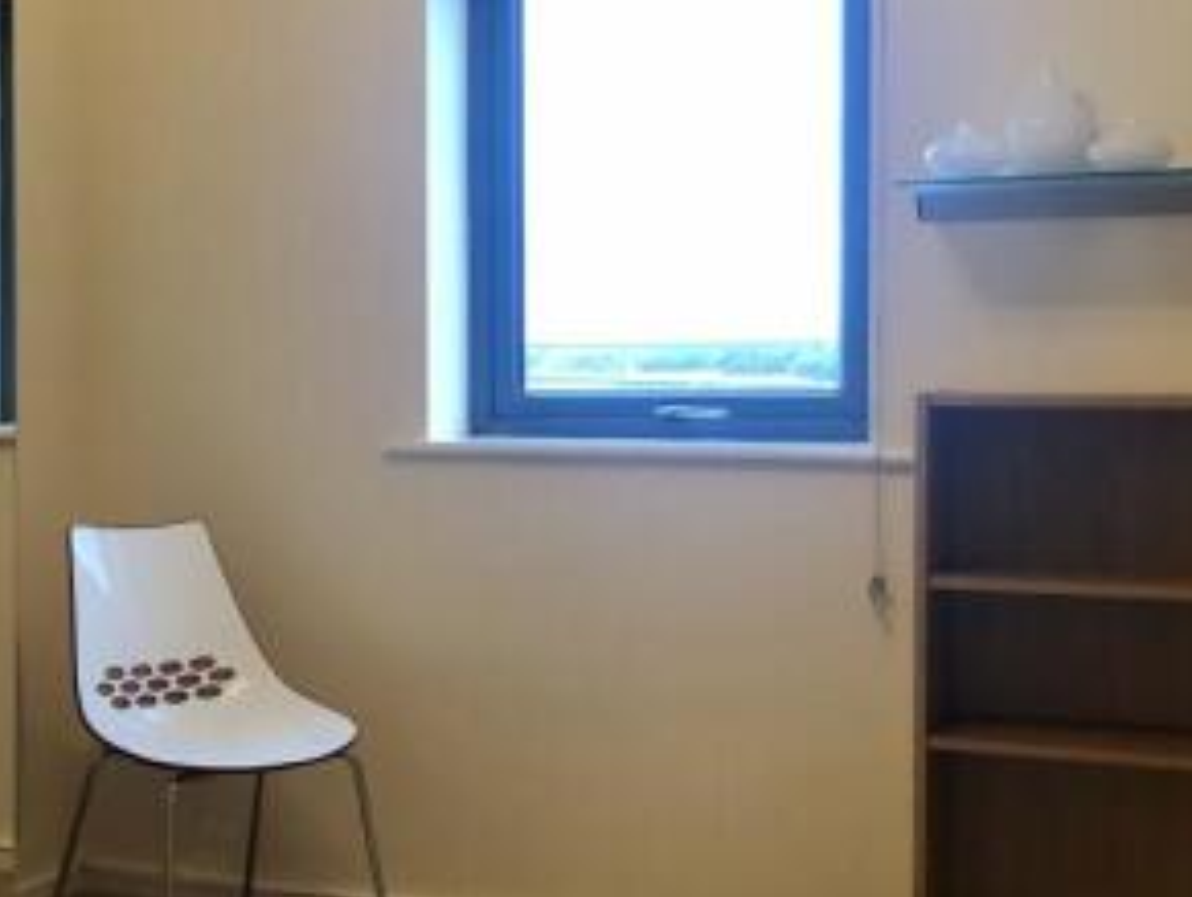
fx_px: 1931
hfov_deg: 33.9
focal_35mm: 56
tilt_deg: -1.7
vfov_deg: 26.2
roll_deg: +0.6
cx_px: 363
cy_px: 424
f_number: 1.8
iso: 80
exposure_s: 1/17
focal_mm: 4
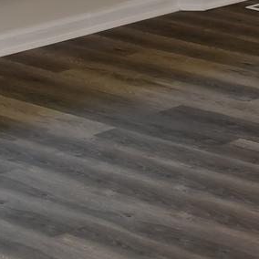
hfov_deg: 9.5
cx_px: 113
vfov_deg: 9.0
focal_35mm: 184
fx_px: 1558
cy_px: -240
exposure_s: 1/100
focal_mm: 20
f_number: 5
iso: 200
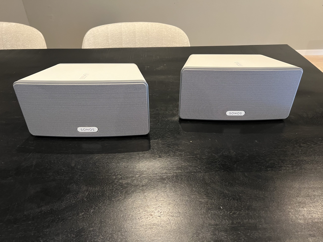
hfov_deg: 67.3
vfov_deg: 53.1
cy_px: 121
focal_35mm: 26
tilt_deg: -37.5
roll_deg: +1.3
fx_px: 243
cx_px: 162
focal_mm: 5.7
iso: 500
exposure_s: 1/40
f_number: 1.5
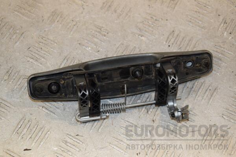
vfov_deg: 17.5
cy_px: 78
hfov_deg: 26.0
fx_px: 511
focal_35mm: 78
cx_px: 118
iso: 800
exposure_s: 1/200
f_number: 7.1
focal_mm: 52
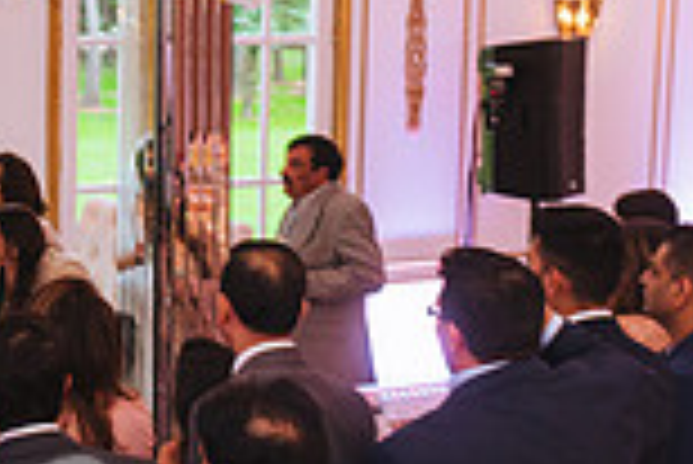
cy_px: 200
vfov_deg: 14.0
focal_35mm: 98
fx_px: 1888
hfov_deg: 19.5
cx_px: -153
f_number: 2.8
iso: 800
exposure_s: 1/125
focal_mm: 26
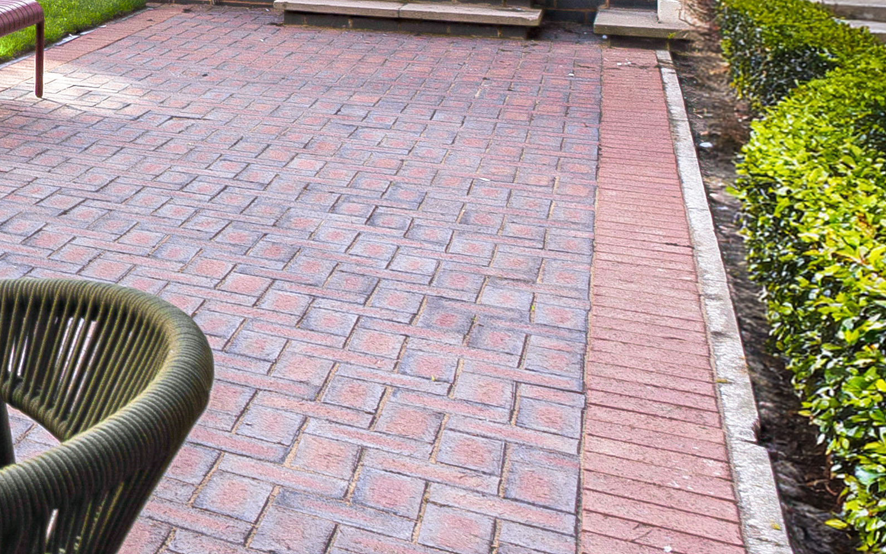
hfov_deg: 22.5
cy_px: -142
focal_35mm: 54
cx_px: -688
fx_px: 1304
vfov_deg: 21.9
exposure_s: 1/60
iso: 100
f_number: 10
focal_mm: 14
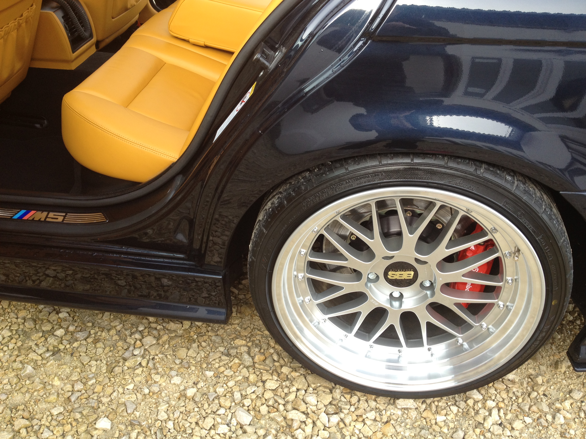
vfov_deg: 40.7
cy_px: 220
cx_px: 293
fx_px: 593
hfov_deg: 52.6
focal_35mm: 35
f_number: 2.4
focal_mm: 4.28
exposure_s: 1/153
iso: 64
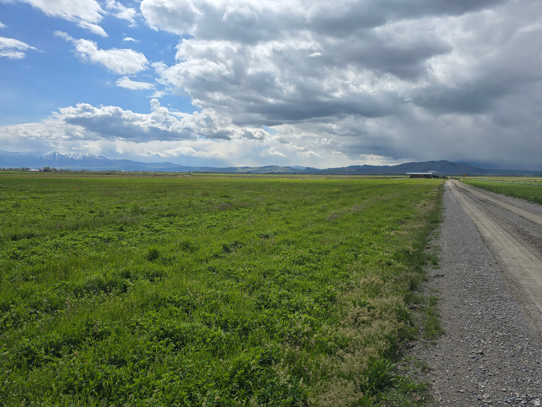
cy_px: 204
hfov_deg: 73.9
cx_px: 271
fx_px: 360
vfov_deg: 58.9
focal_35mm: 23
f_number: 1.7
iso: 12
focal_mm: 6.3
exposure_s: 1/1422
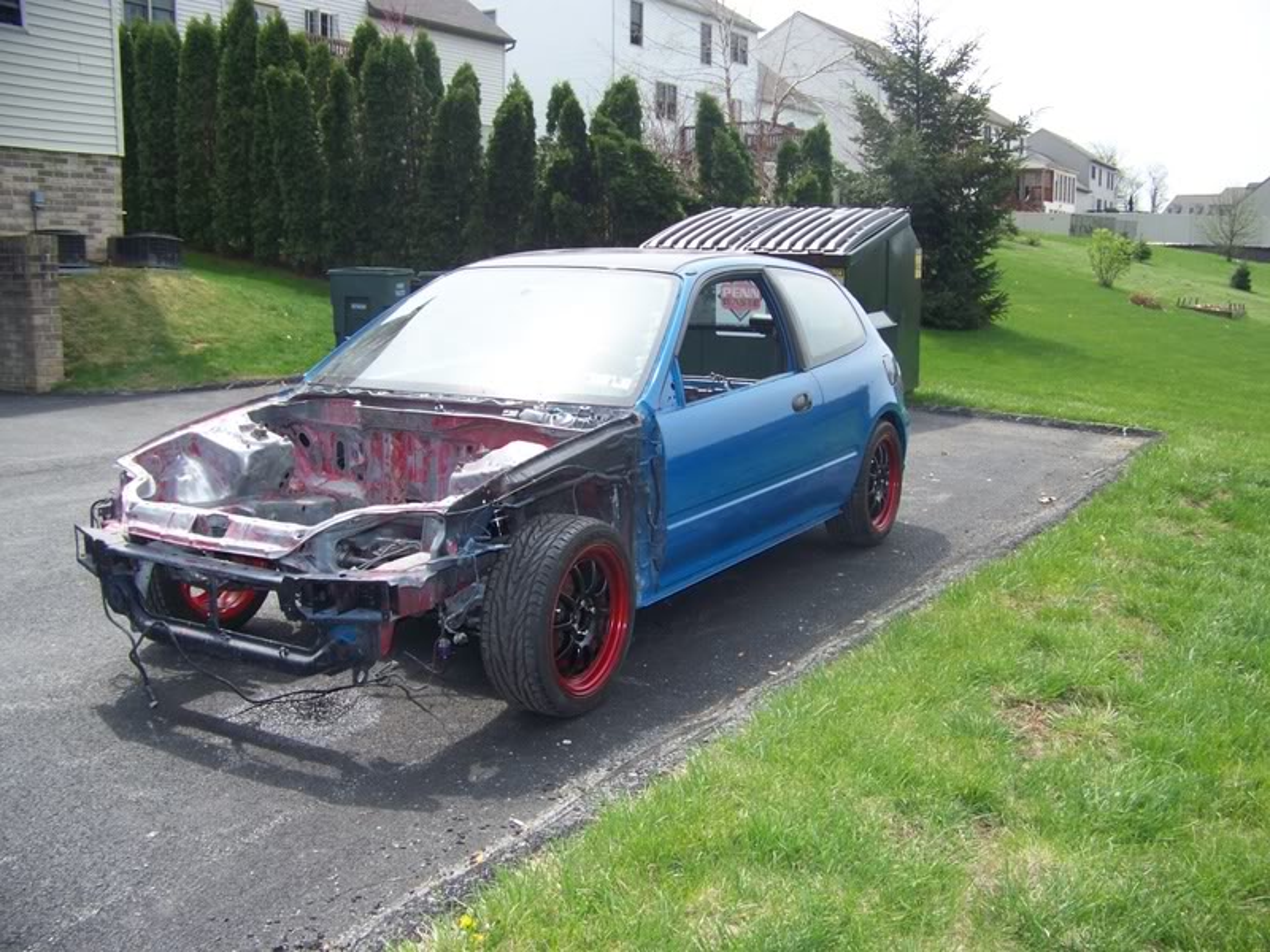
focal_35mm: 36
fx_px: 1321
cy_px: 476
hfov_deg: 51.4
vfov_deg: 39.7
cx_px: 635
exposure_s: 1/400
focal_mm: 5.85
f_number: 2.8
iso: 64
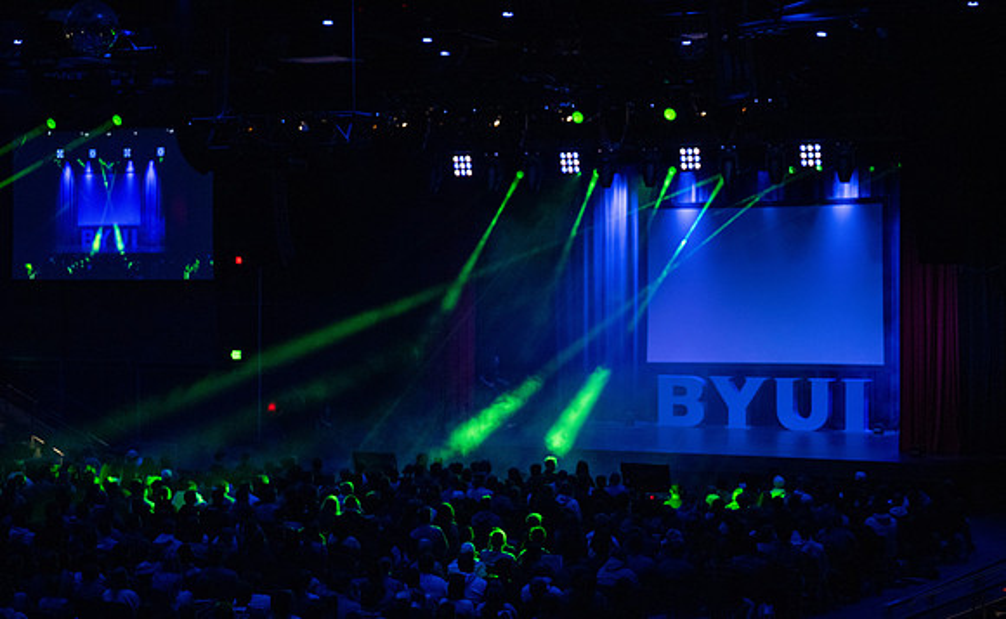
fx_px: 2111
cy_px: 260
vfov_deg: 16.7
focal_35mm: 77
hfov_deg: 26.8
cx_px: 541
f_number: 2.8
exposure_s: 1/200
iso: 3200
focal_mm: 70
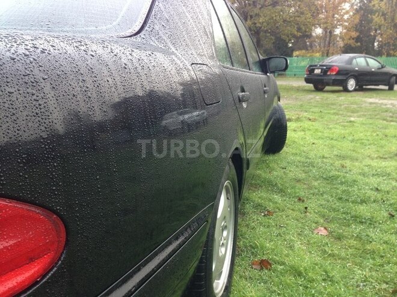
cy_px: 148
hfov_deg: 55.4
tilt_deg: -13.4
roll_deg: -1.4
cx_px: 198
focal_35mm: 33
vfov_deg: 42.9
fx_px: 378
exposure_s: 1/20
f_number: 2.4
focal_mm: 4.12
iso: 125
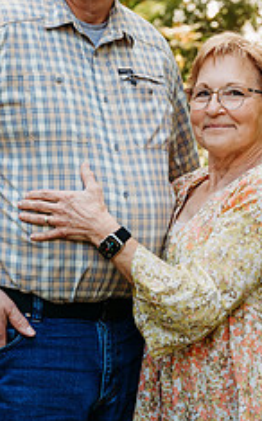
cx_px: 120
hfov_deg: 12.1
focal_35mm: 108
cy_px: 117
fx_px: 1235
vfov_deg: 19.2
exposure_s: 1/250
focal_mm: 55
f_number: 4.5
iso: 400
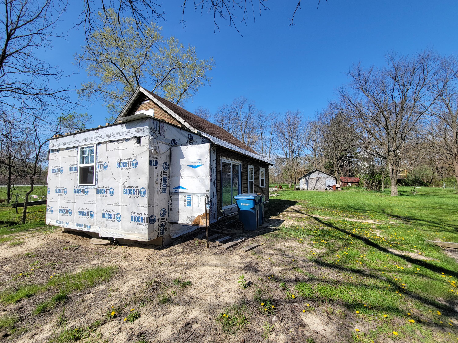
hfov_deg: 106.2
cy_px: 172
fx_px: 172
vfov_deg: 89.9
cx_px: 229
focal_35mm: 13
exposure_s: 1/1437
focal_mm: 2.2
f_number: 2.2
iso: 50
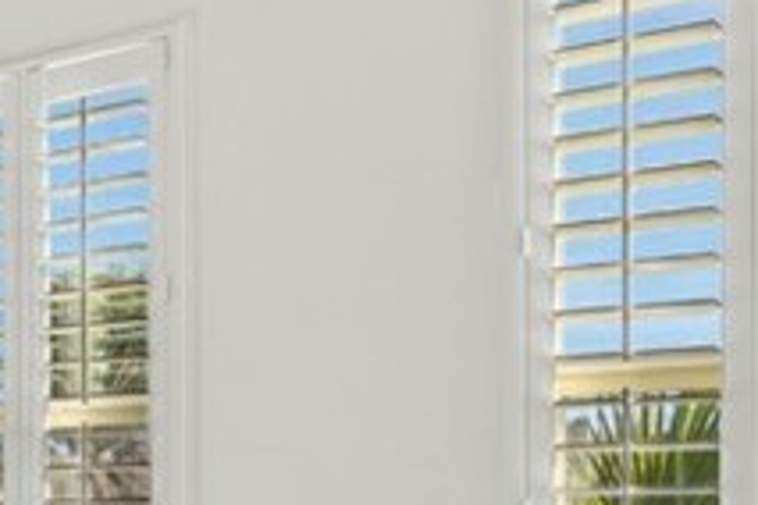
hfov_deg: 22.2
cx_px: -345
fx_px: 1621
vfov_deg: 17.2
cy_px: 544
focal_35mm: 77
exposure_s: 1/30
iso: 100
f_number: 8
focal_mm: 16
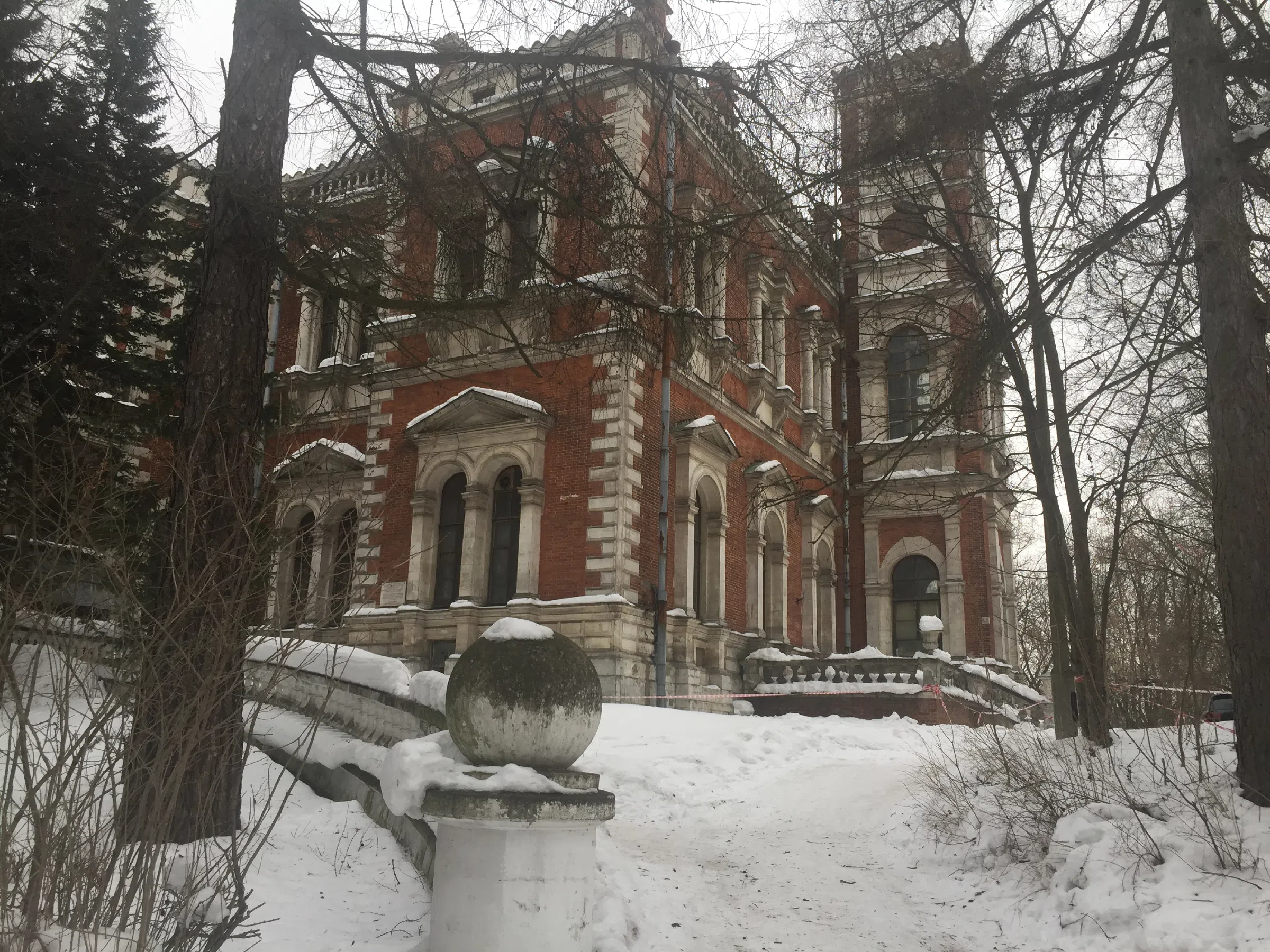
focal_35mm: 29
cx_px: 635
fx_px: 1064
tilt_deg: +13.4
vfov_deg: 48.2
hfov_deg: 61.7
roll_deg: -2.8
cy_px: 476
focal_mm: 4.15
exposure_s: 1/408
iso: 32
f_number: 2.2
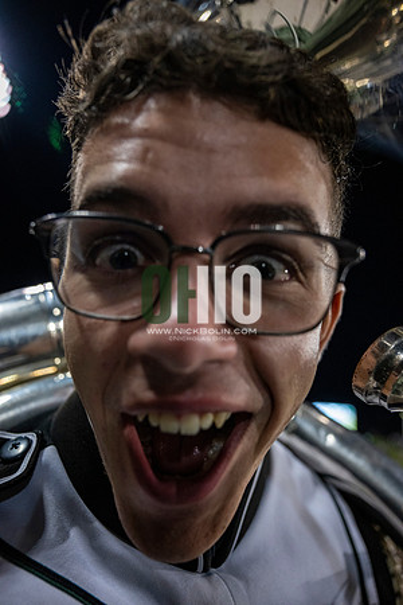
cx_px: 202
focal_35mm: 24
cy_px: 302
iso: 2000
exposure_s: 1/500
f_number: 3.2
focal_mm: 24
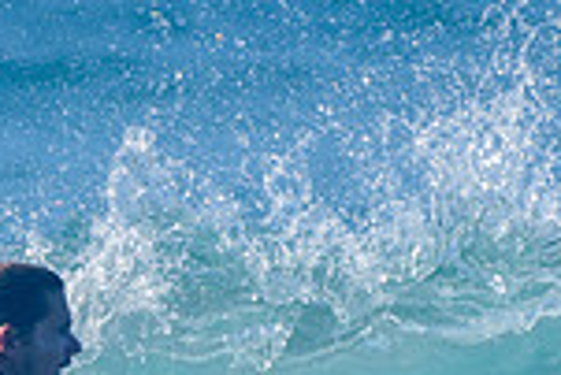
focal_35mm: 2350
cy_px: 597
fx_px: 36655
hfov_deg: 0.9
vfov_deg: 0.6
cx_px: 135
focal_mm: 500
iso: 220
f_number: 5.6
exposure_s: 1/2000
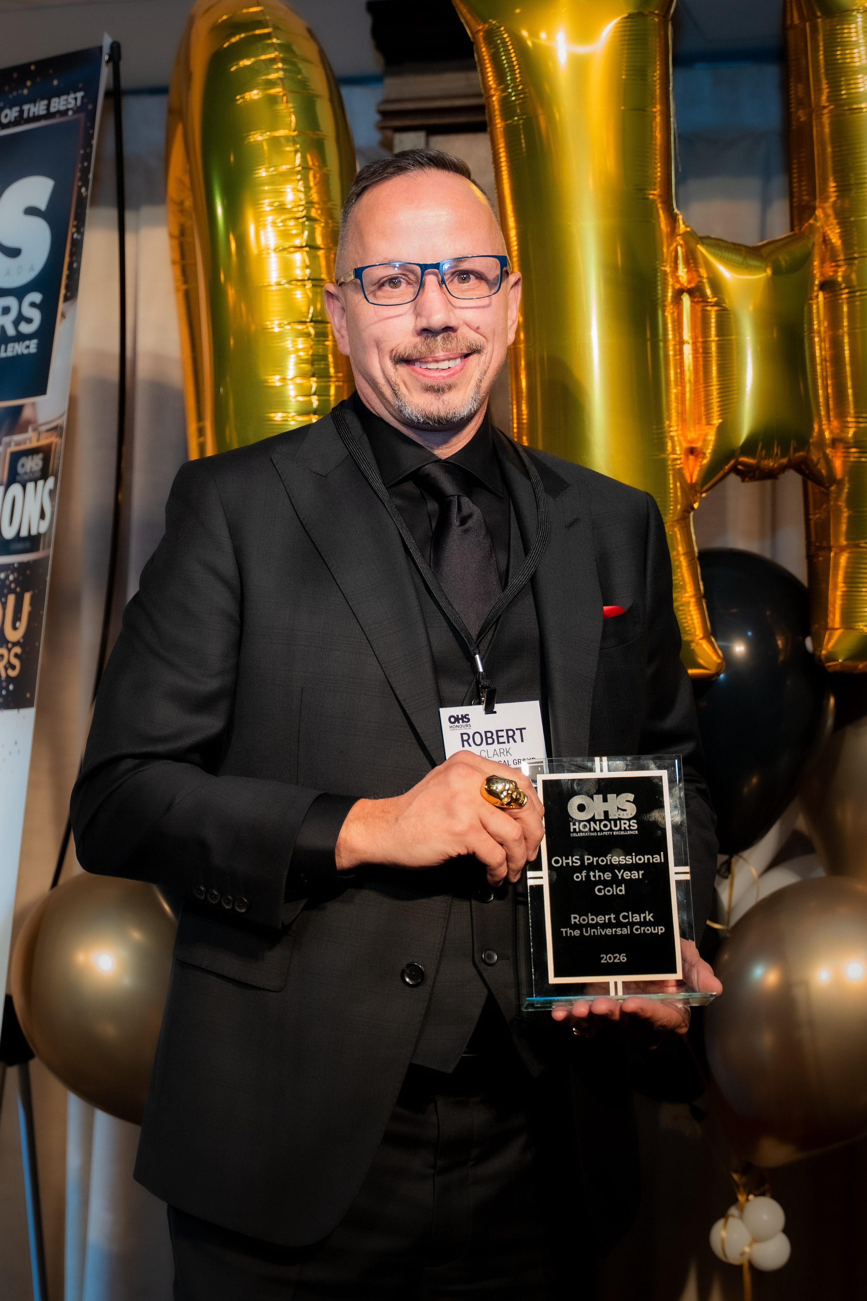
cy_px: 598
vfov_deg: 29.0
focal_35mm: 70
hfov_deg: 19.5
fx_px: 2513
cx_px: 264
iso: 1600
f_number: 2.8
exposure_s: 1/125
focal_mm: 42.8
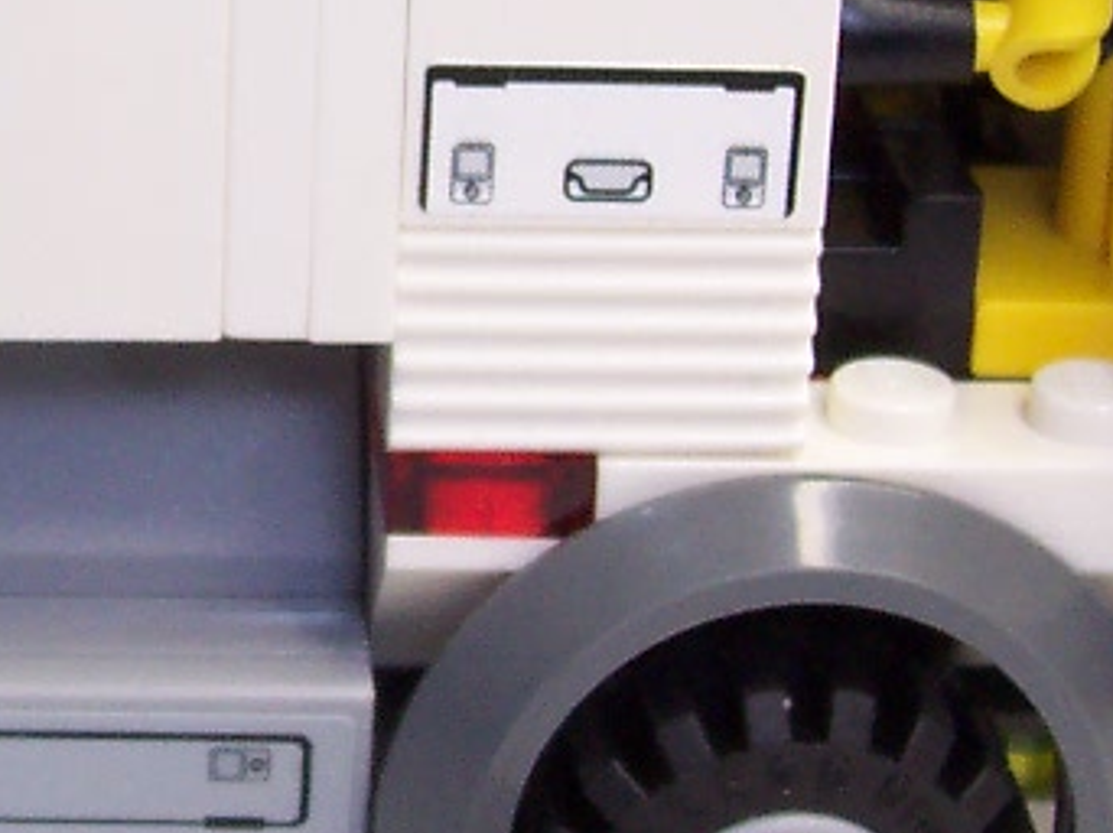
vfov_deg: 11.3
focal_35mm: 130
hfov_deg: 15.0
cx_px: 49
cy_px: 137
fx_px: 4177
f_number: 2.8
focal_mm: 5.6
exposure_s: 1/90
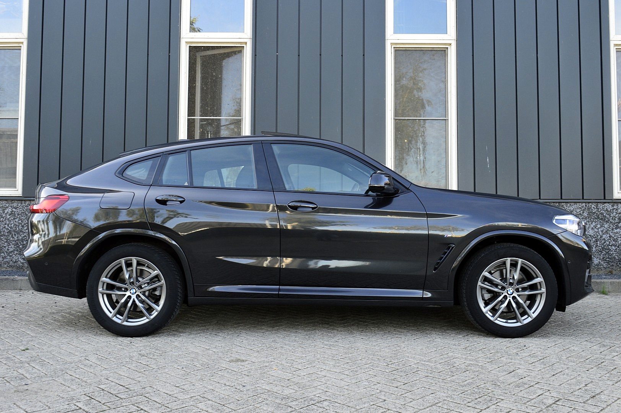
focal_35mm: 33
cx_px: 310
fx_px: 569
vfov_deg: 39.9
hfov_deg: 57.3
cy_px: 206
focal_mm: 22
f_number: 8
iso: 400
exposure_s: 1/80
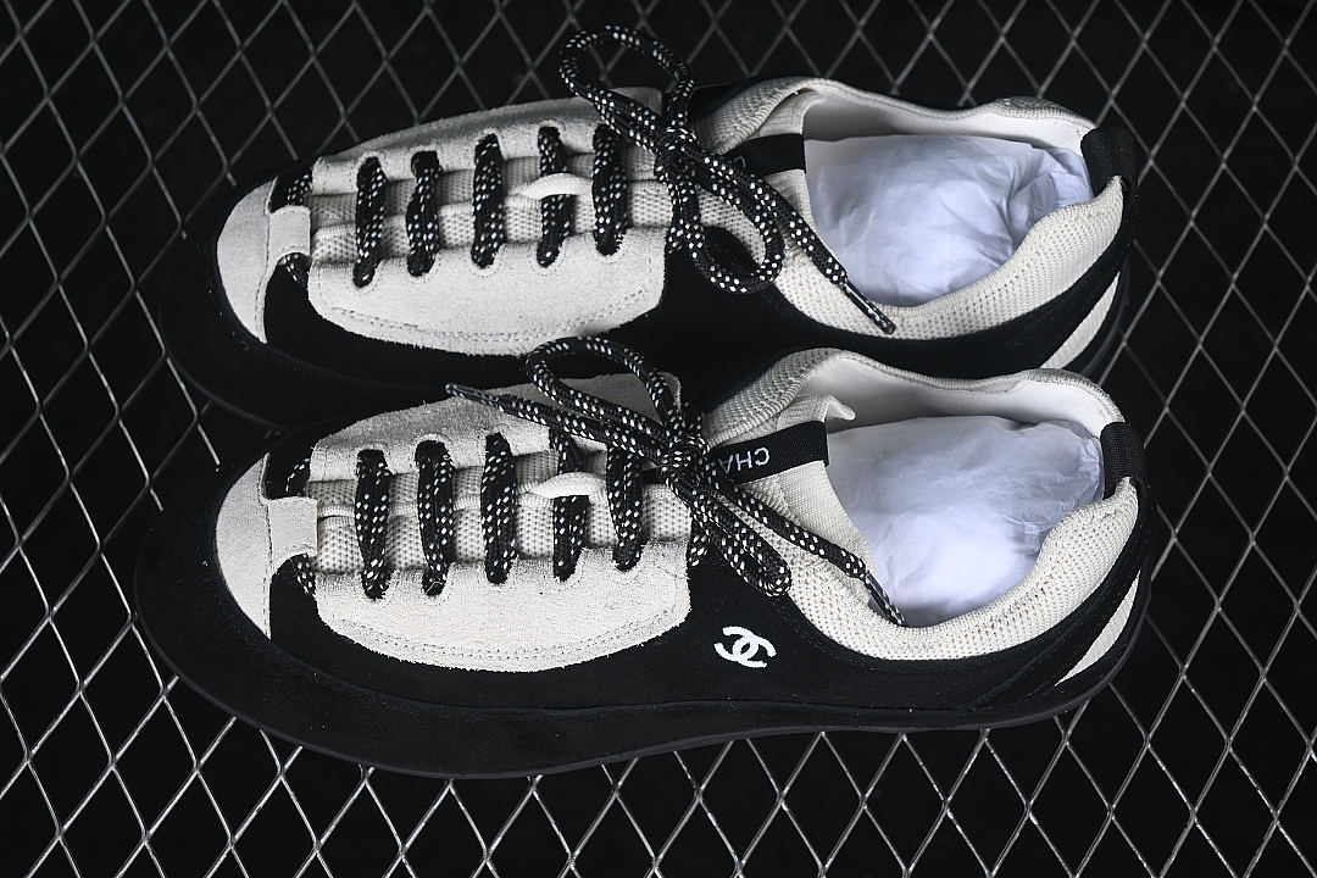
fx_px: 2744
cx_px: 658
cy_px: 439
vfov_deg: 18.2
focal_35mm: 75
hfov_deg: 27.0
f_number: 6.3
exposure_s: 1/60
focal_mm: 50
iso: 160
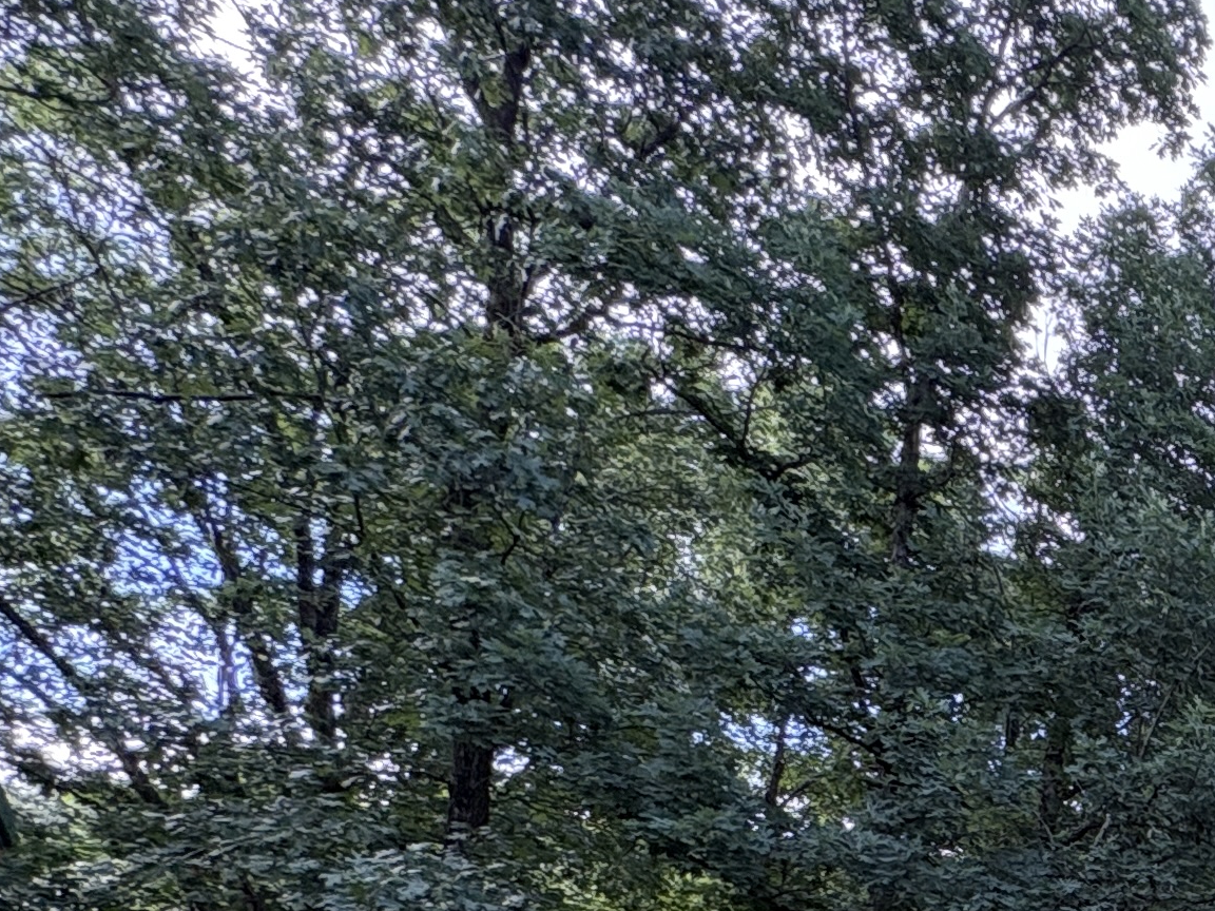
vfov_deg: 24.0
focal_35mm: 49
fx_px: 1720
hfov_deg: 23.7
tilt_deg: -1.9
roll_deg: -1.8
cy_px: 1329
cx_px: 2082
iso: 64
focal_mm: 2.22
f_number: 2.2
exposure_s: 1/142
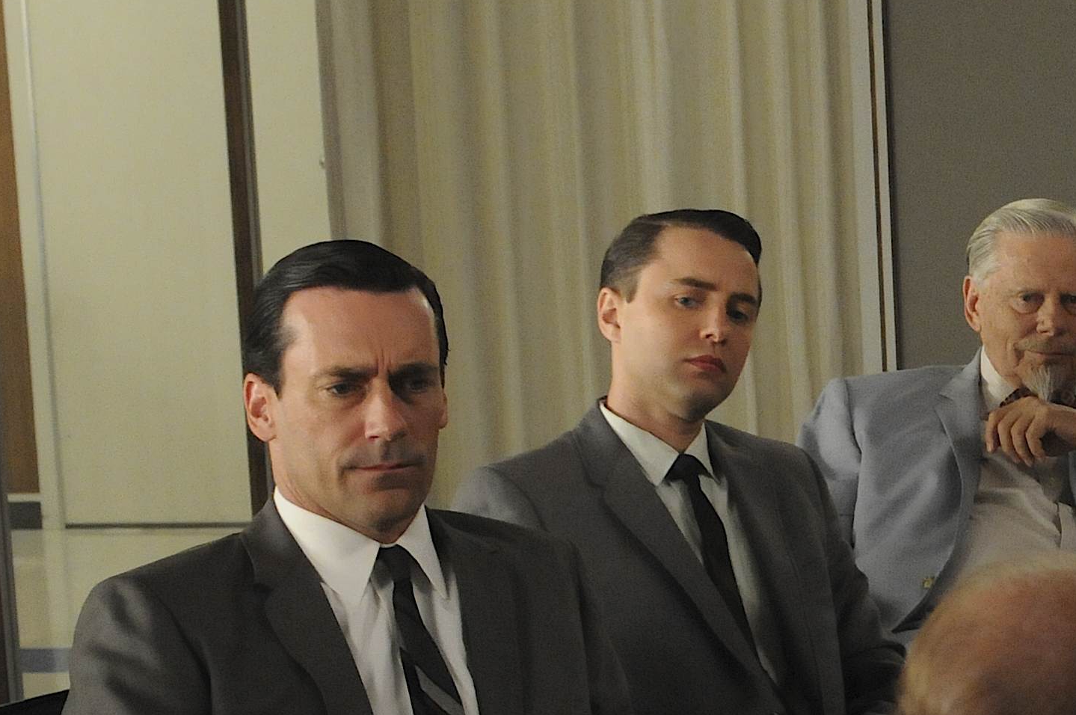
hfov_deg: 13.6
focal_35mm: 143
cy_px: 590
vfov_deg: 9.5
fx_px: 4269
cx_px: 1564
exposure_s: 1/100
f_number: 5
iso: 1600
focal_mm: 32
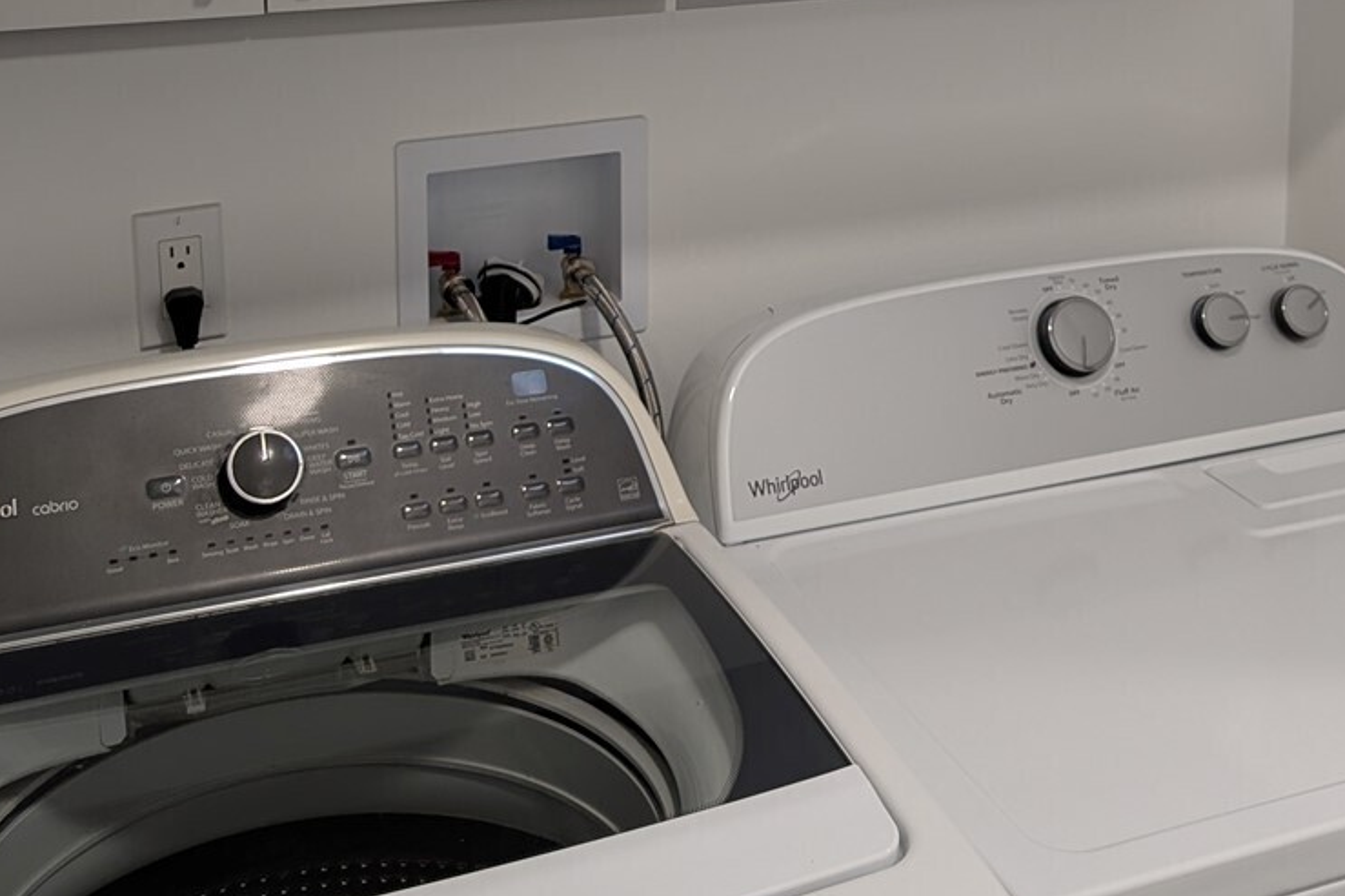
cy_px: -119
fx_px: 2017
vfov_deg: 23.3
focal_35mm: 54
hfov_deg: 36.7
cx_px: 824
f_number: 1.68
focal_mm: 6.9
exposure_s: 1/139
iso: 199
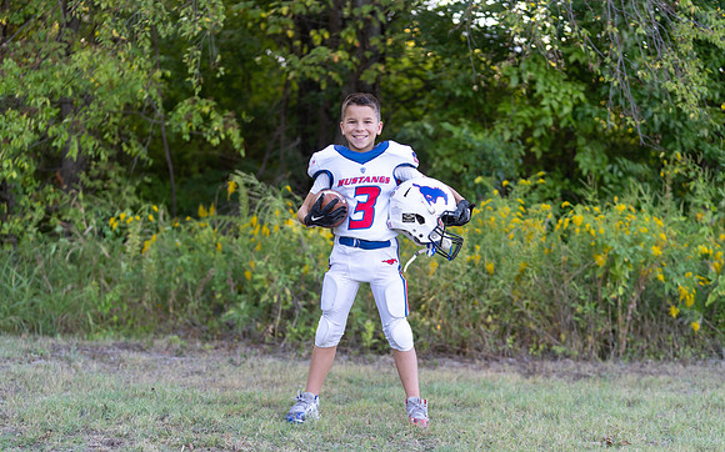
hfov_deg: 28.5
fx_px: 1429
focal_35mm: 72
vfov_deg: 18.0
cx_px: 363
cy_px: 236
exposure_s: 1/320
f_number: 2.8
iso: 250
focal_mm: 70
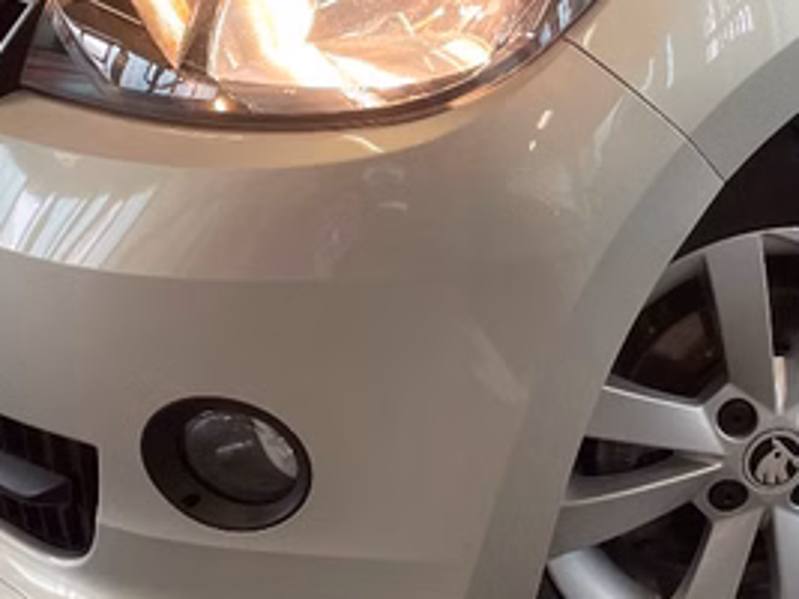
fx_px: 1800
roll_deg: -0.3
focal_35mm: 78
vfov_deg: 18.3
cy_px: -36
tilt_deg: -17.1
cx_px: 697
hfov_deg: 24.4
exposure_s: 1/100
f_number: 1.6
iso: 80
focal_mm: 4.2
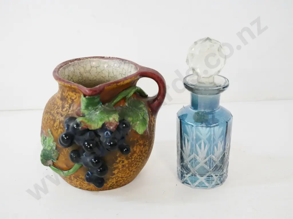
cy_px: 110
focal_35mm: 56
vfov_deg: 26.1
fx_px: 474
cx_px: 146
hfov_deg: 34.3
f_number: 5
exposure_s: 1/100
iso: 3200
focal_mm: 28
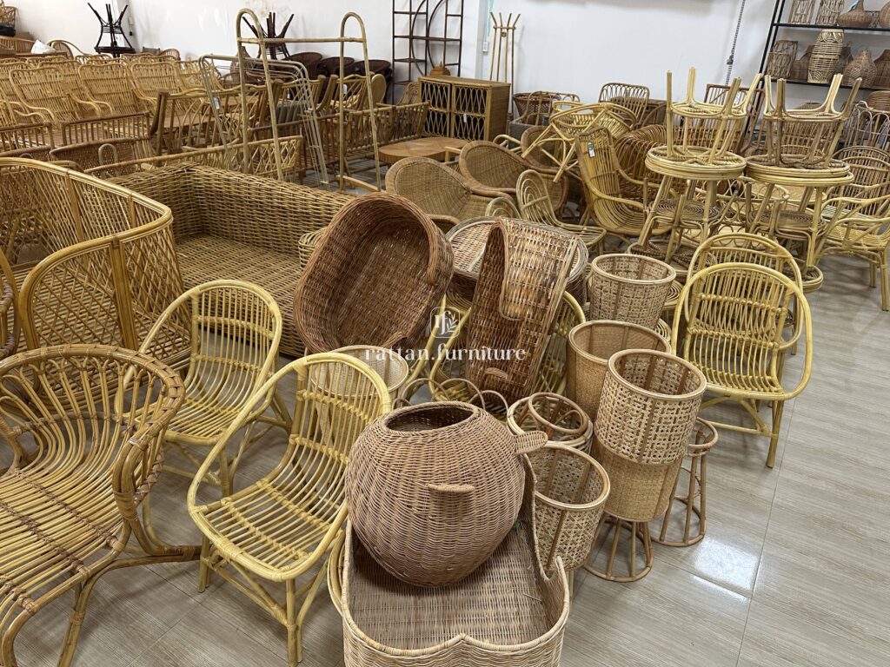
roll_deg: -3.0
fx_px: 617
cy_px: 334
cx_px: 445
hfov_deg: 71.6
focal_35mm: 24
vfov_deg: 56.8
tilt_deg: -27.6
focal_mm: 6.86
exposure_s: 1/72
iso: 250
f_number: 1.78
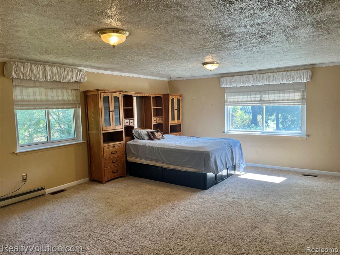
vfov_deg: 53.1
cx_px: 170
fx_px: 255
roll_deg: +1.4
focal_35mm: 26
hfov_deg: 67.3
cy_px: 128
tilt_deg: -5.2
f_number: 1.6
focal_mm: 5.1
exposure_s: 1/120
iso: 80
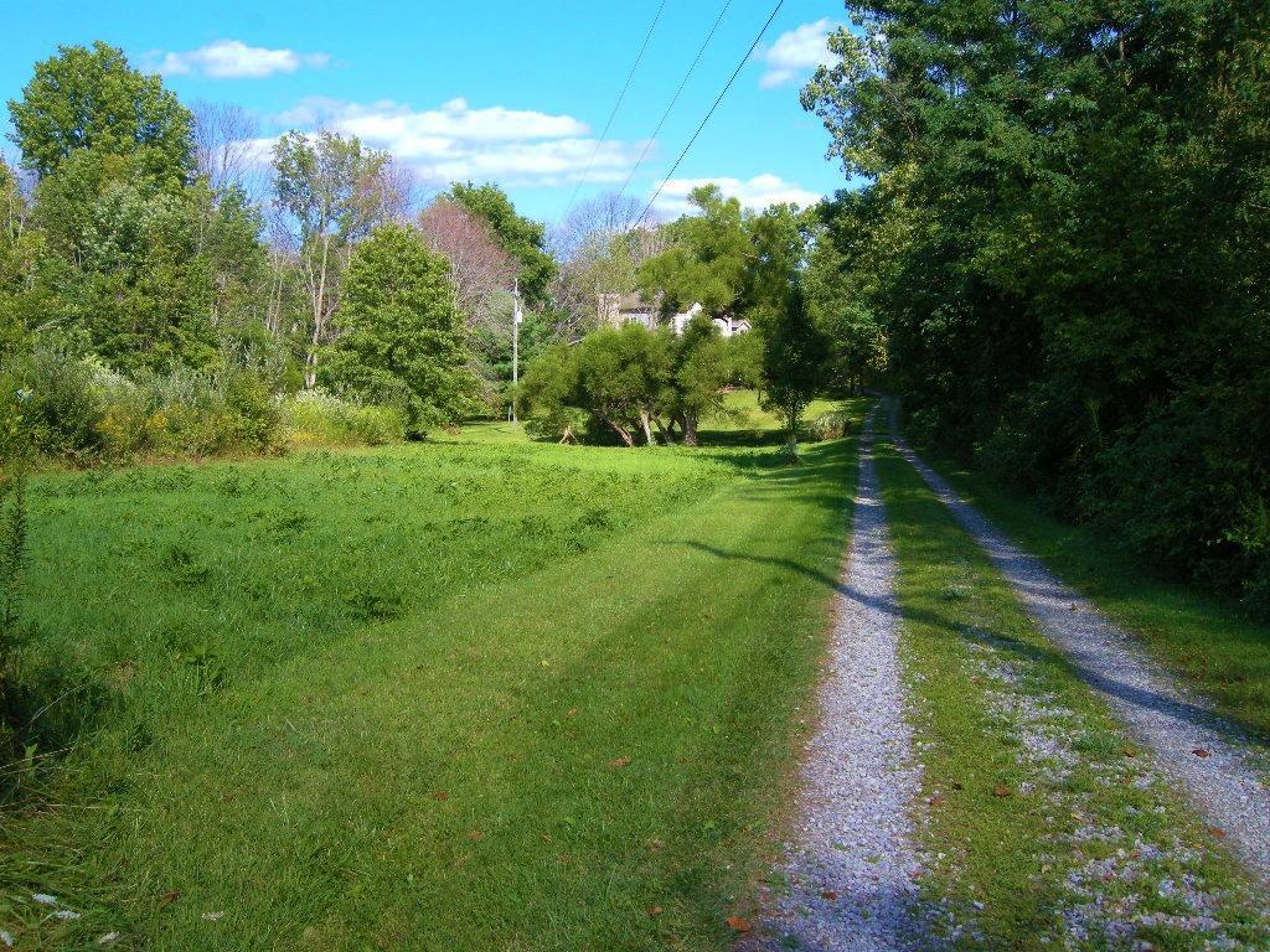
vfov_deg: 40.7
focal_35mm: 35
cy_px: 476
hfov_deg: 52.6
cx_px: 635
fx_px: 1284
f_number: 5.4
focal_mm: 7.5
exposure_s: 1/197
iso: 64
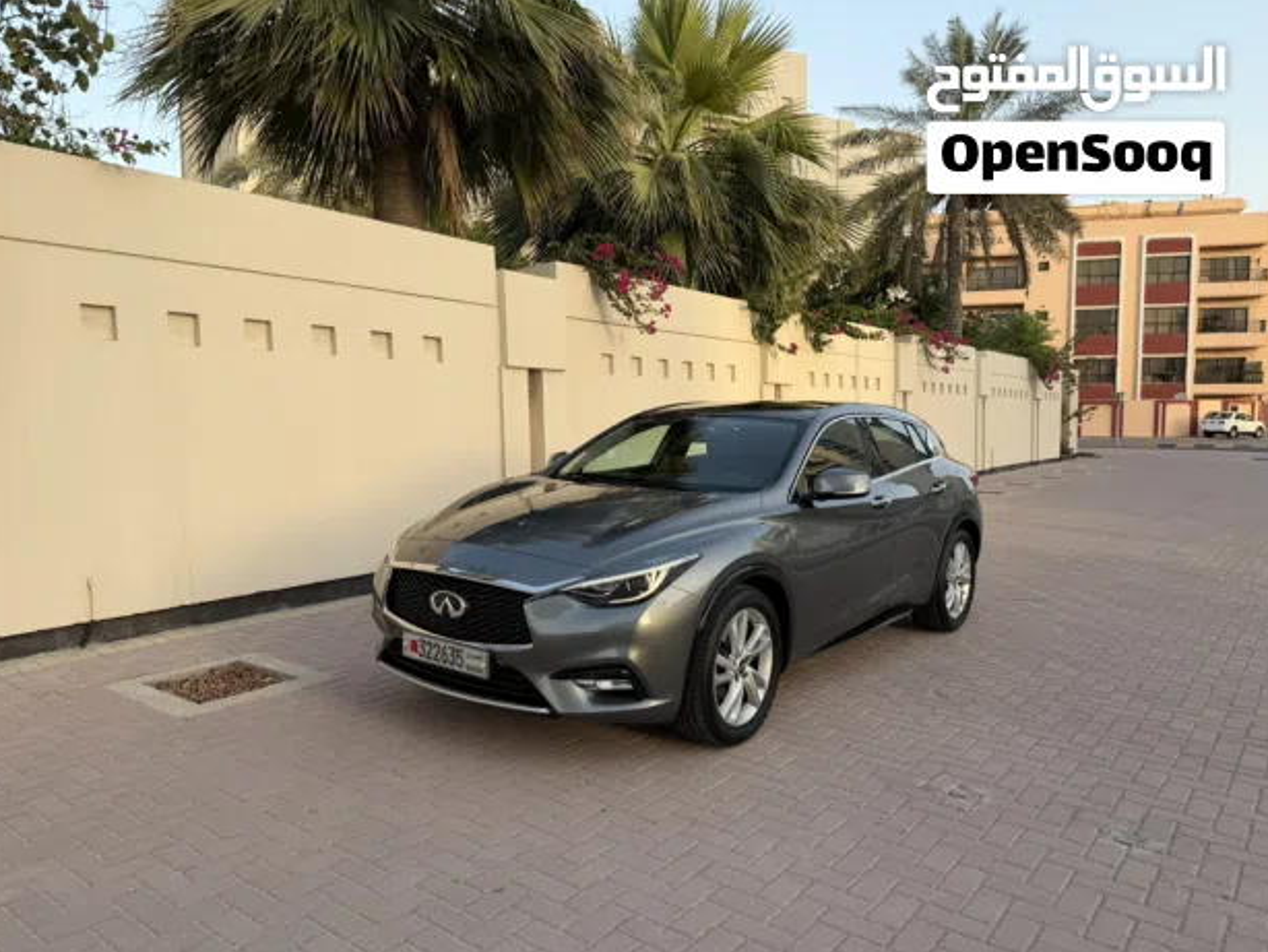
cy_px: 491
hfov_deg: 69.4
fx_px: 916
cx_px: 615
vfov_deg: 54.9
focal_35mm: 25
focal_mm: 6.76
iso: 80
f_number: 1.78
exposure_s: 1/702
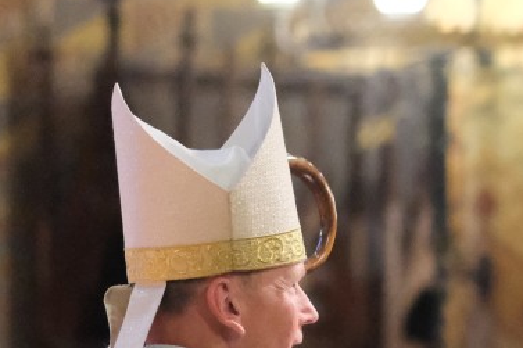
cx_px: 966
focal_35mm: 361
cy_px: 476
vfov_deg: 3.8
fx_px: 5242
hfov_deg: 5.6
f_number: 1.4
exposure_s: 1/340
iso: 6400
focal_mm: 56
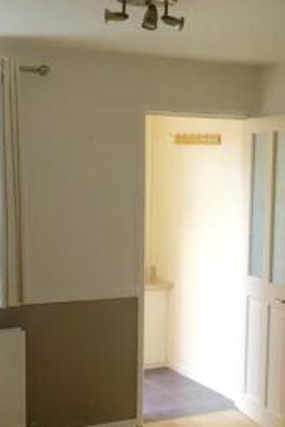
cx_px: 215
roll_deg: -1.4
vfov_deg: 30.8
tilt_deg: -9.6
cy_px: 276
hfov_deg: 20.8
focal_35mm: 65
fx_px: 772
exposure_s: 1/33
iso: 25
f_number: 2.2
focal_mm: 4.15
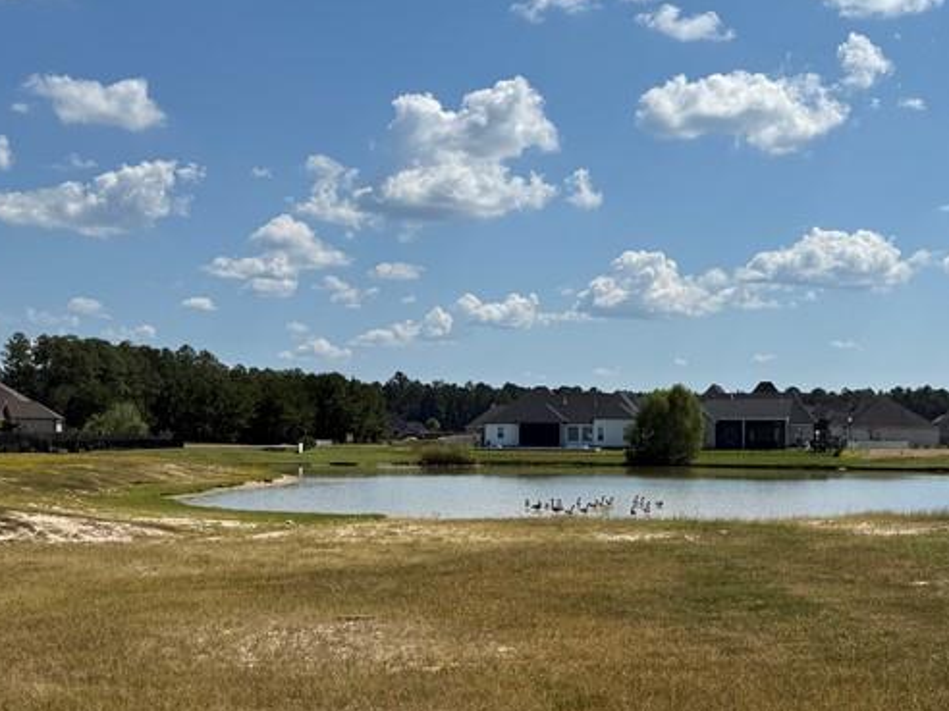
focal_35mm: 50
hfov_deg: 38.1
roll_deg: -0.6
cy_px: 412
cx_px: 561
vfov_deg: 29.1
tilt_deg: +1.4
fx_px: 1371
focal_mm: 6.76
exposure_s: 1/10309
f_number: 1.78
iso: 80
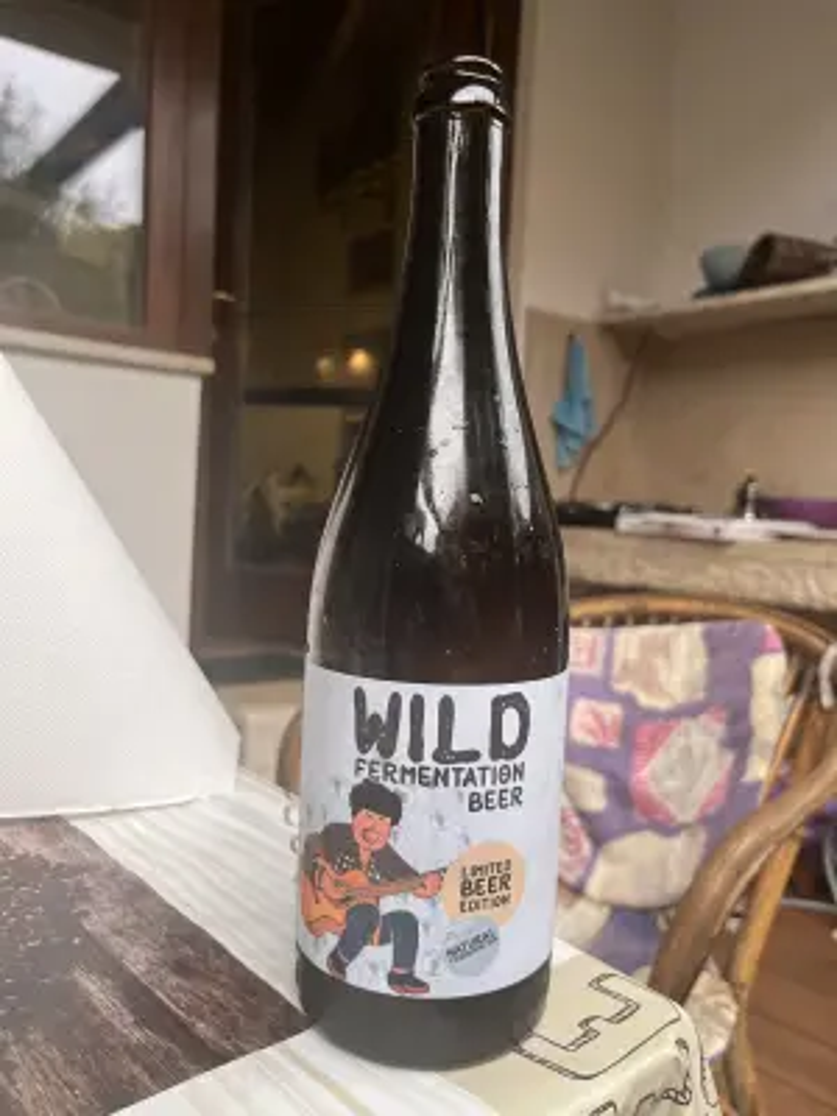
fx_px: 838
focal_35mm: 26
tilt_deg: -3.9
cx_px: 418
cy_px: 558
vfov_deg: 67.3
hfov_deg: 53.1
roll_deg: -1.2
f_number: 1.6
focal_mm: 5.1
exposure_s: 1/104
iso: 125
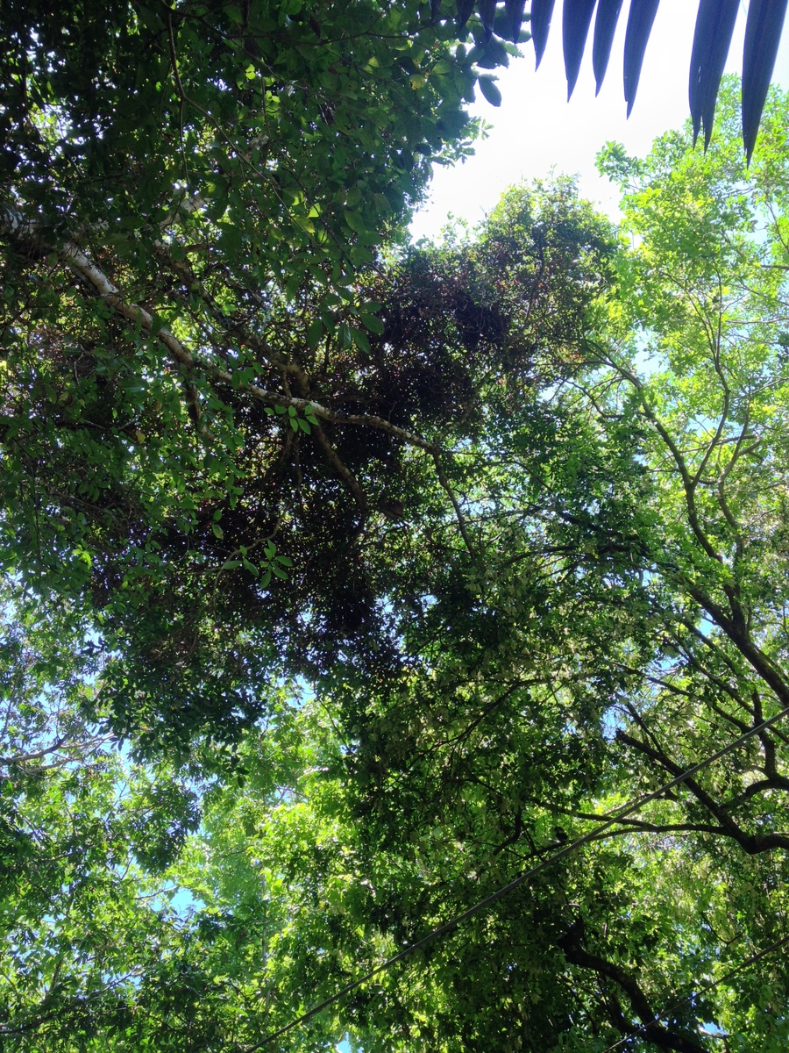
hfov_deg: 40.7
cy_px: 526
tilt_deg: +71.2
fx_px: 1064
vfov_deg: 52.6
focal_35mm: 35
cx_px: 394
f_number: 2.4
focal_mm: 4.28
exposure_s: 1/120
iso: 64
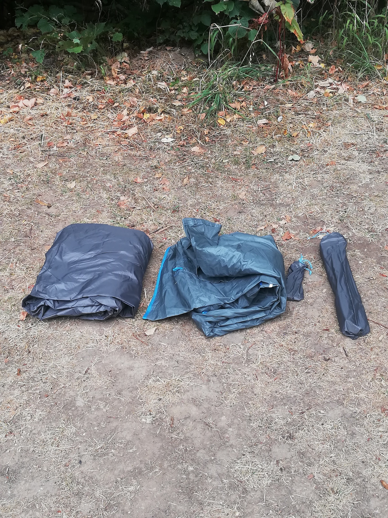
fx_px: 717
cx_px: 194
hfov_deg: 30.3
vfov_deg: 39.7
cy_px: 259
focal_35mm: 48
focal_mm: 3.81
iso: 50
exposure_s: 1/203
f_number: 2.2
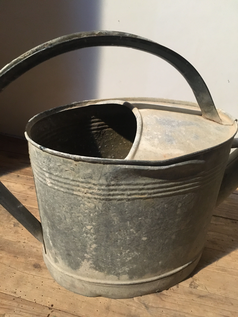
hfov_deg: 48.2
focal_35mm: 29
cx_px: 119
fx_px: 266
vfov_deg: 61.7
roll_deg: -2.9
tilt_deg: -31.8
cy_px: 158
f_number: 2.2
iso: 320
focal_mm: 4.15
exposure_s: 1/17
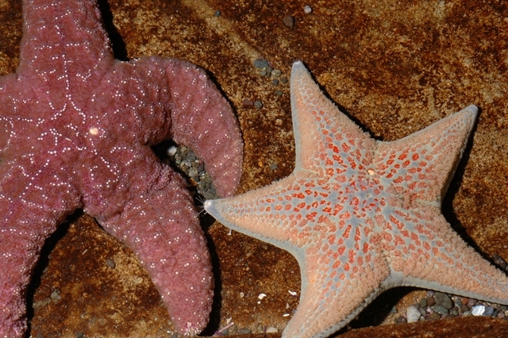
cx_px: 254
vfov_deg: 15.2
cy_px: 169
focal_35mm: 90
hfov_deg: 22.6
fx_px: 1269
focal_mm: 60
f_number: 8
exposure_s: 1/60
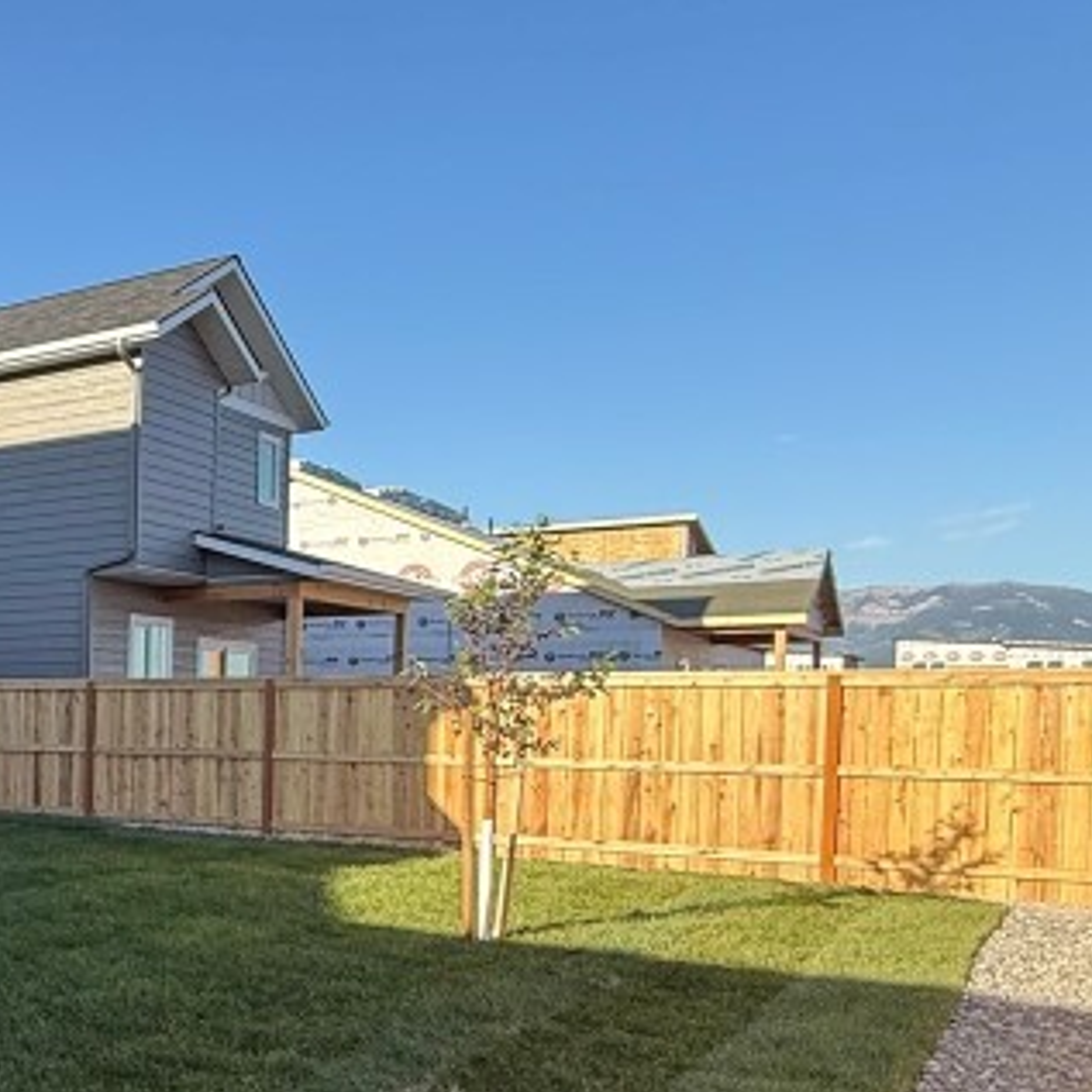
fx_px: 1428
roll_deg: -0.7
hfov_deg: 32.0
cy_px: 761
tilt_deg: -1.4
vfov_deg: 41.1
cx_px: -320
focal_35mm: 40
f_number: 2.2
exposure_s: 1/531
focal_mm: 2.22
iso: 64
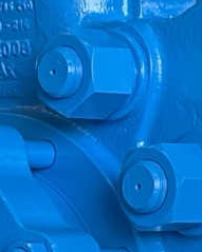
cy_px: 78
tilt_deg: +2.4
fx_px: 3051
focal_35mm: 408
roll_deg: -0.4
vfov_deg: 4.7
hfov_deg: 3.8
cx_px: 329
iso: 50
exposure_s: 1/104
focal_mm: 5.96
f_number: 1.6
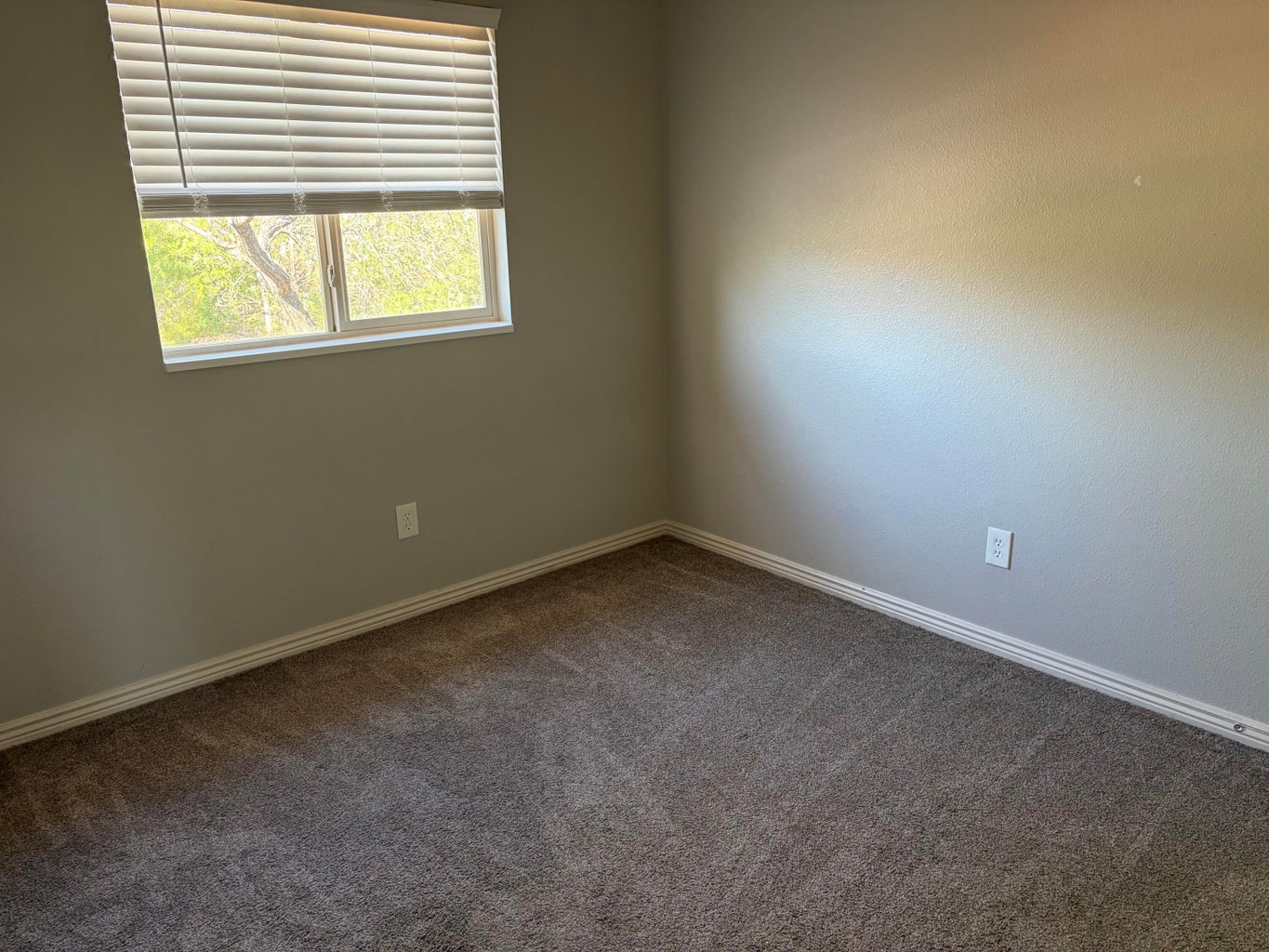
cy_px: 476
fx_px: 953
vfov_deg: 53.1
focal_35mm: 26
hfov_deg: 67.3
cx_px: 634
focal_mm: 5.96
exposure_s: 1/60
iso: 160
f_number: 1.6
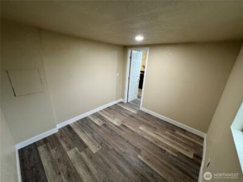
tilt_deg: -18.8
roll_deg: -3.0
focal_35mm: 14
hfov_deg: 102.1
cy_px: 91
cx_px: 122
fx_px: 98
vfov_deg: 85.7
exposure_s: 1/60
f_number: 2.2
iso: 250
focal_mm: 2.22
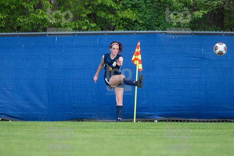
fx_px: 4862
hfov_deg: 2.8
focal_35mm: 748
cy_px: 80
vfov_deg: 1.8
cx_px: 119
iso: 2000
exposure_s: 1/2000
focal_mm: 480
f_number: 5.6
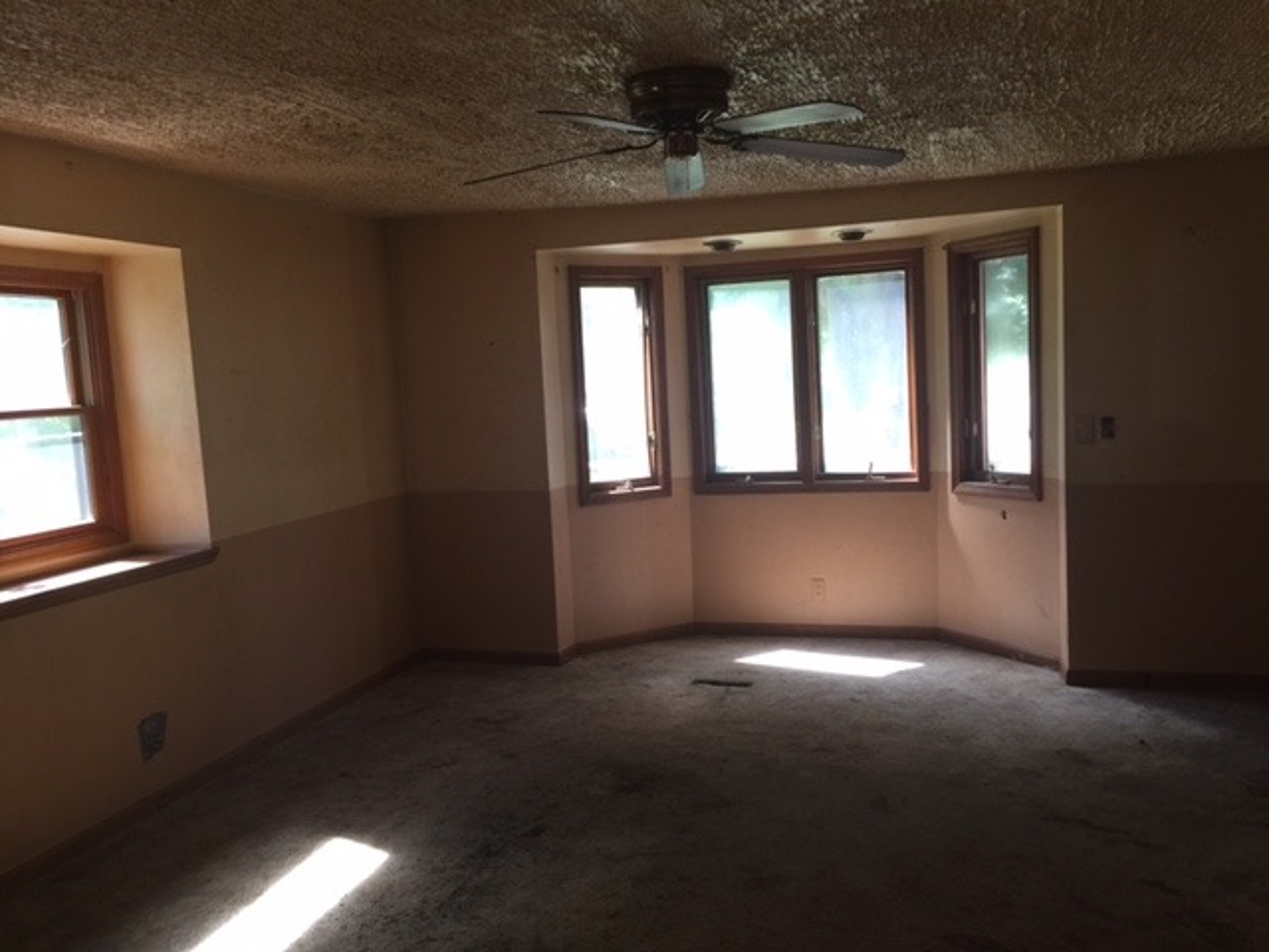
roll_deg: +2.1
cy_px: 476
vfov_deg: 48.2
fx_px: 1063
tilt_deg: -5.5
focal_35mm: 29
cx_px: 634
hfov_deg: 61.7
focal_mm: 4.15
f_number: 2.2
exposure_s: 1/30
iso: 32
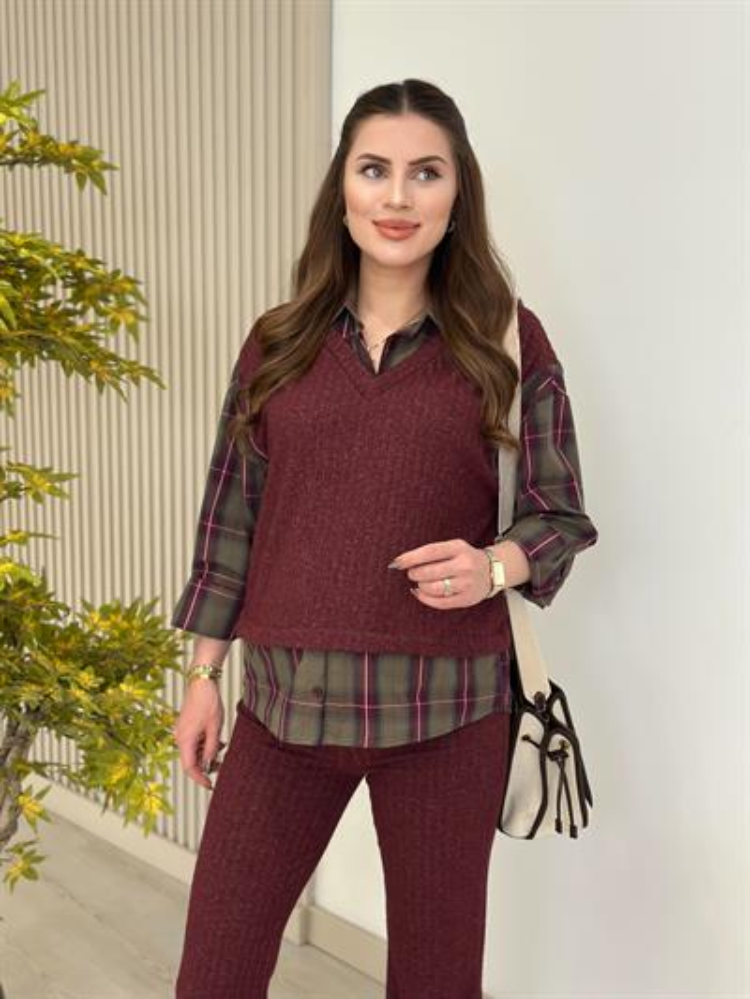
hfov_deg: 30.3
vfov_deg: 39.6
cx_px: 375
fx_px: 1386
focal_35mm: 48
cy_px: 500
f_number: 1.78
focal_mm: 6.86
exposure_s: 1/222
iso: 80
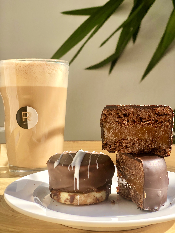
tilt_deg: +0.8
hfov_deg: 28.0
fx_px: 351
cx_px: 88
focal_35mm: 52
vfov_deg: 36.8
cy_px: 116
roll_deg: -0.4
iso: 16
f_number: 2.4
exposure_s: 1/428
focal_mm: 6
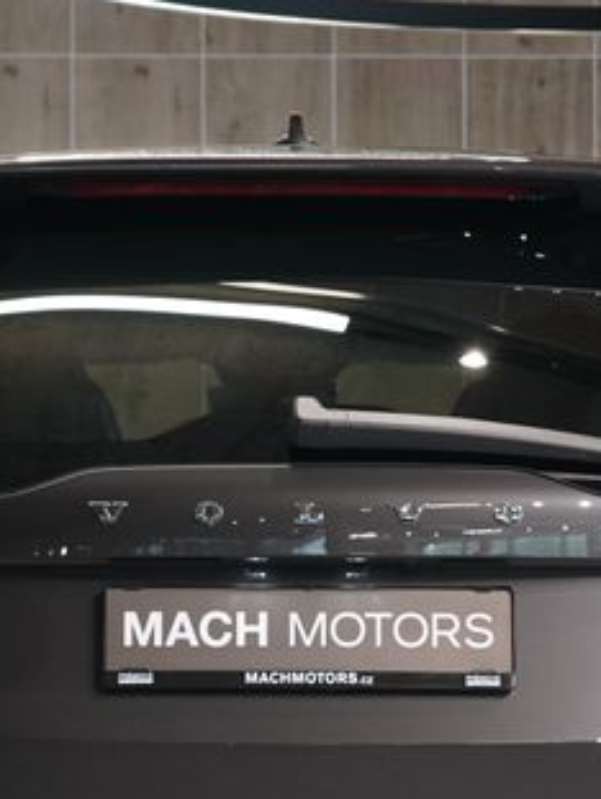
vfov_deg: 9.2
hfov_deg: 6.9
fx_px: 4967
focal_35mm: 215
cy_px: 736
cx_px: 298
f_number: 5.6
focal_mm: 68
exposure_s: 1/80
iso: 2500
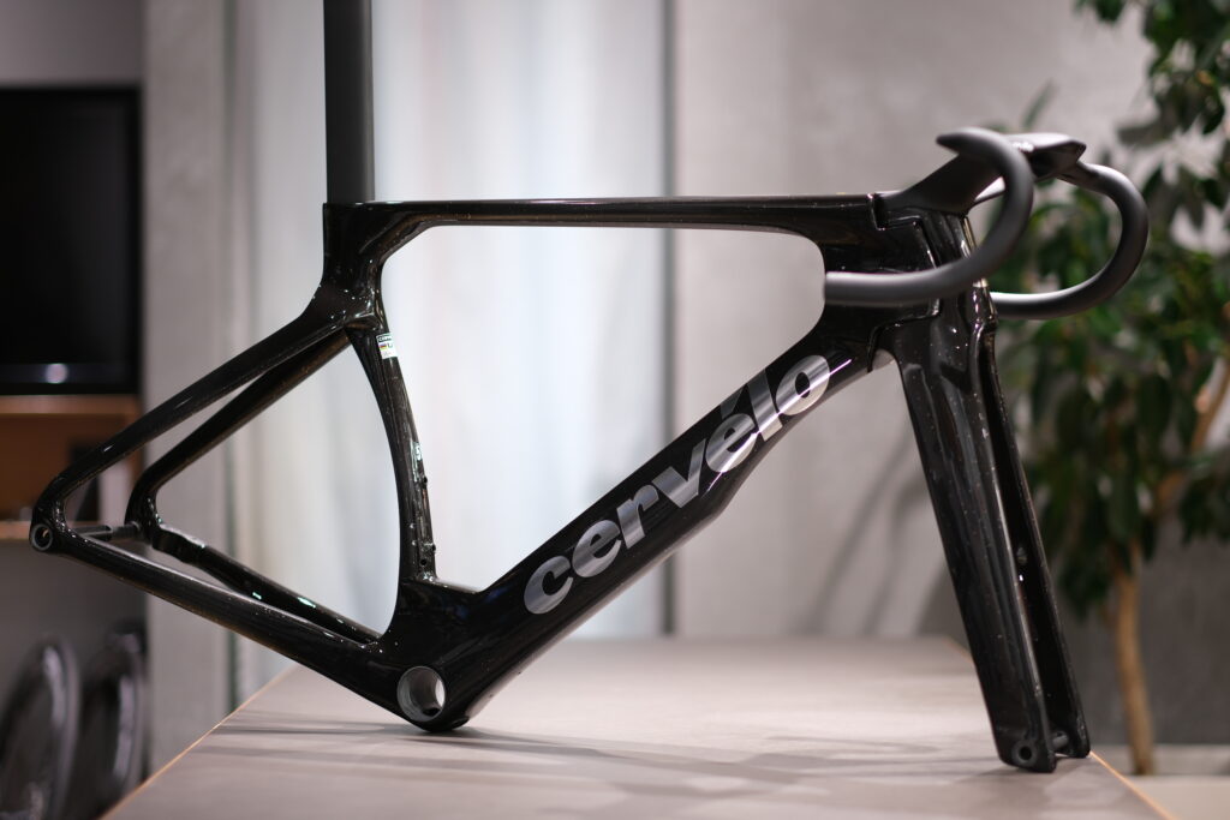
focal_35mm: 84
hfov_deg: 24.2
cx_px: 615
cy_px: 410
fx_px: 2870
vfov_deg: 16.3
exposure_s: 1/30
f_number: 1.2
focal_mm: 56
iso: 125
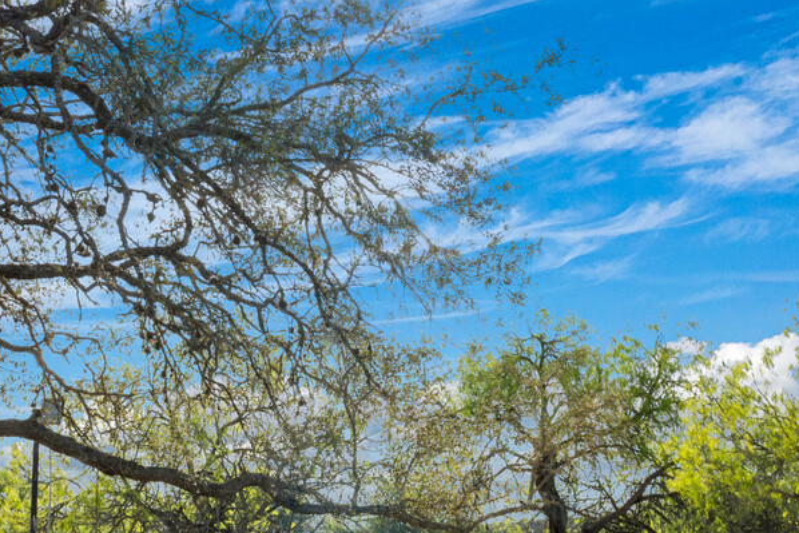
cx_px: 370
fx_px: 1443
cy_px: 335
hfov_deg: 30.9
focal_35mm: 65
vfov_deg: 20.9
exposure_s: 1/30
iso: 100
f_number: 18
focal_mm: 24
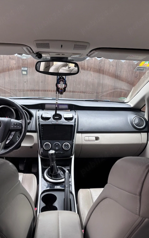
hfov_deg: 44.4
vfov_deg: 66.5
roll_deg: -4.1
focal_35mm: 28
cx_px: 65
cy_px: 120
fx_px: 182
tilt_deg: -15.0
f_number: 1.6
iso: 125
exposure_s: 1/60
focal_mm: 5.96
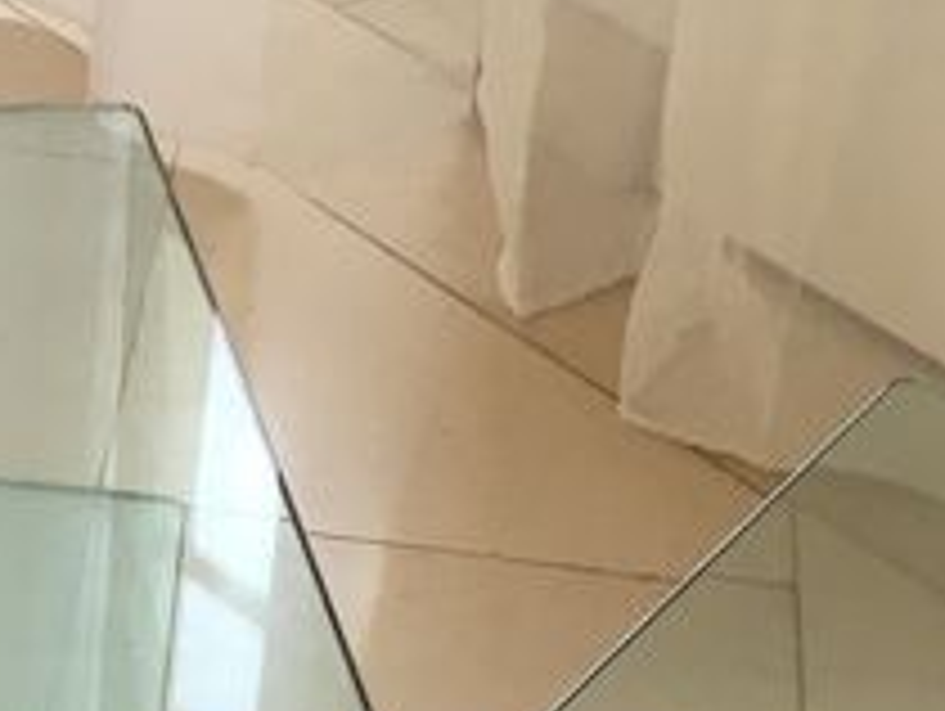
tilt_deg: -36.9
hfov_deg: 14.0
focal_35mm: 138
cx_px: -81
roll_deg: -3.0
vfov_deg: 10.7
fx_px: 3772
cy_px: 734
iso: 25
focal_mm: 4.15
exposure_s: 1/33
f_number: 2.2
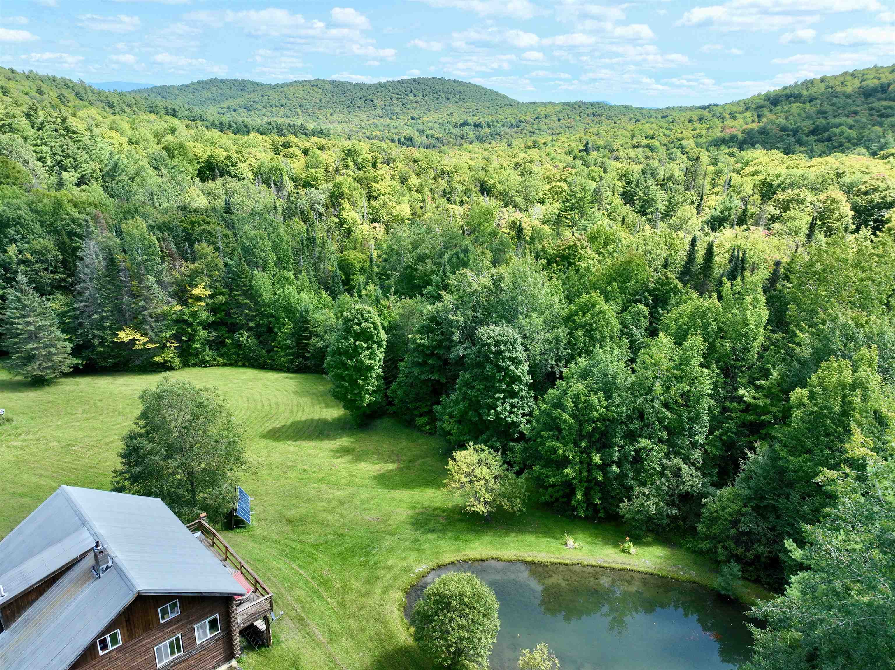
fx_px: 620
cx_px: 448
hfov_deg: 71.6
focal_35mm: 24
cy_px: 335
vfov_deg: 56.8
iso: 400
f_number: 2.8
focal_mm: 12.29
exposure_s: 1/2000
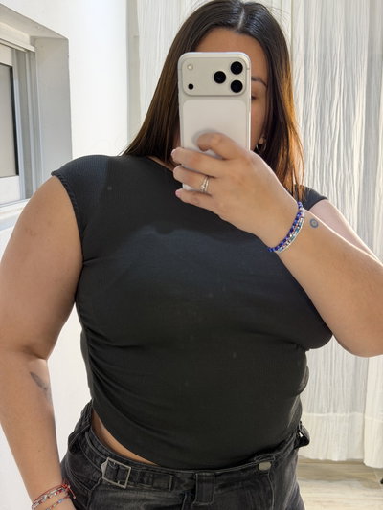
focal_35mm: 48
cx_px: 192
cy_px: 255
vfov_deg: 39.6
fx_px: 708
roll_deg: +0.7
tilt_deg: -18.8
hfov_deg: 30.3
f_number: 1.78
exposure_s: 1/50
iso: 250
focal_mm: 6.76
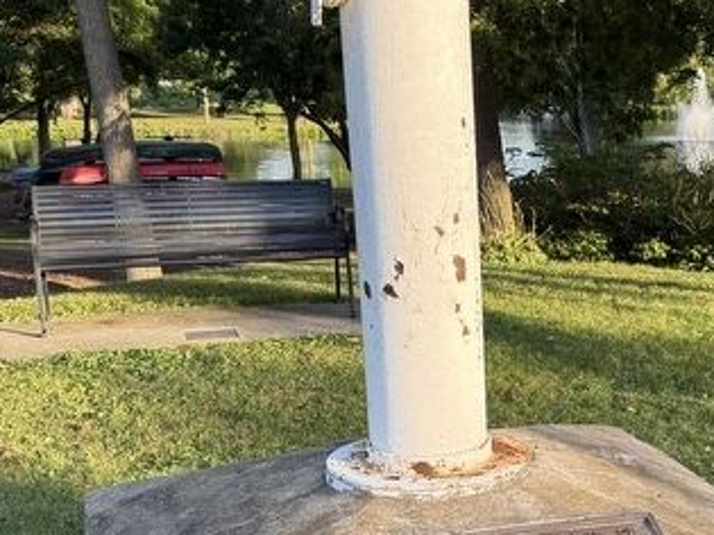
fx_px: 1258
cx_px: 639
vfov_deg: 23.7
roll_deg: -0.2
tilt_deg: -16.1
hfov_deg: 30.3
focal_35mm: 61
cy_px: 422
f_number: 1.78
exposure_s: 1/742
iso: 100
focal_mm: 6.76
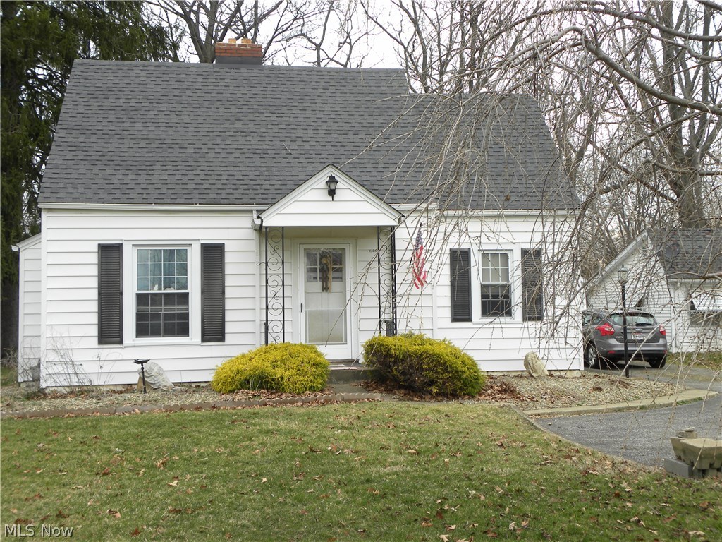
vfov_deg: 31.5
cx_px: 361
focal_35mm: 46
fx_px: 959
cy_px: 271
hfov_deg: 41.2
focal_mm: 8.2
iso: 64
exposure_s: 1/87.4
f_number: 3.2
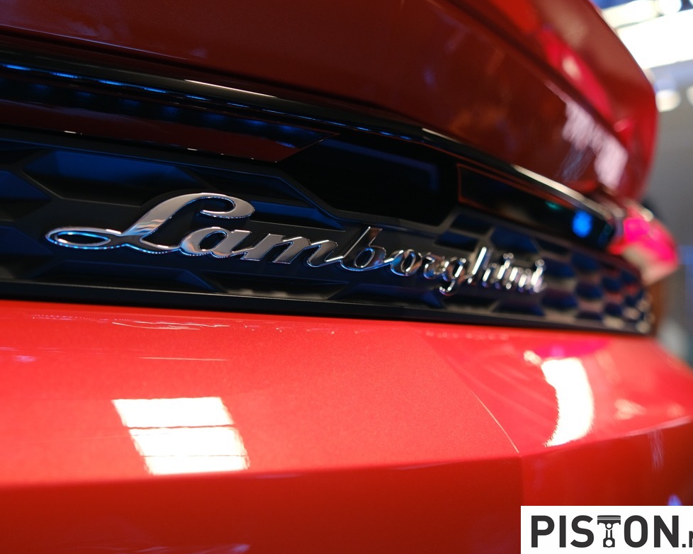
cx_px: 273
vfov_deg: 34.9
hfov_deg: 42.7
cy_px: 258
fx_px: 882
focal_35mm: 43
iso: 1000
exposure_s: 1/125
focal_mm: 23
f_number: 2.5
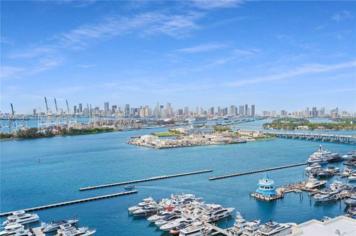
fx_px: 316
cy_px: 118
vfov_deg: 41.0
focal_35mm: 32
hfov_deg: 58.8
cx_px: 178
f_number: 8
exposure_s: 1/200
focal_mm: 32
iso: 160
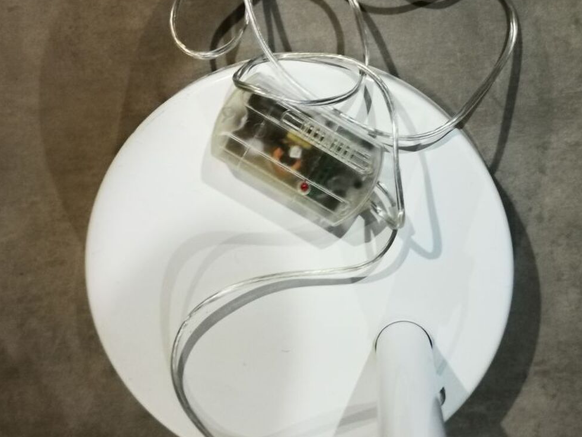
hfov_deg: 33.8
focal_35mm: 57
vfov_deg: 25.6
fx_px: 959
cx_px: 293
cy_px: 179
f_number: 1.8
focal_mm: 5.58
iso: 500
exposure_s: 1/25
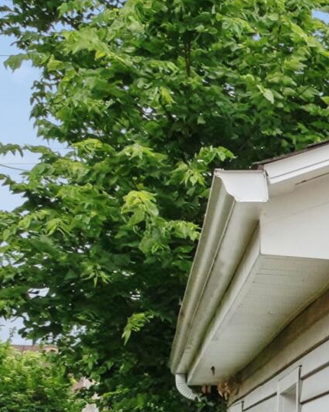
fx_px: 1193
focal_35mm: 98
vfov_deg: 18.7
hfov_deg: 12.3
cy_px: 464
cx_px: 795
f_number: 10
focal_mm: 9
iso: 200
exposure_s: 1/125
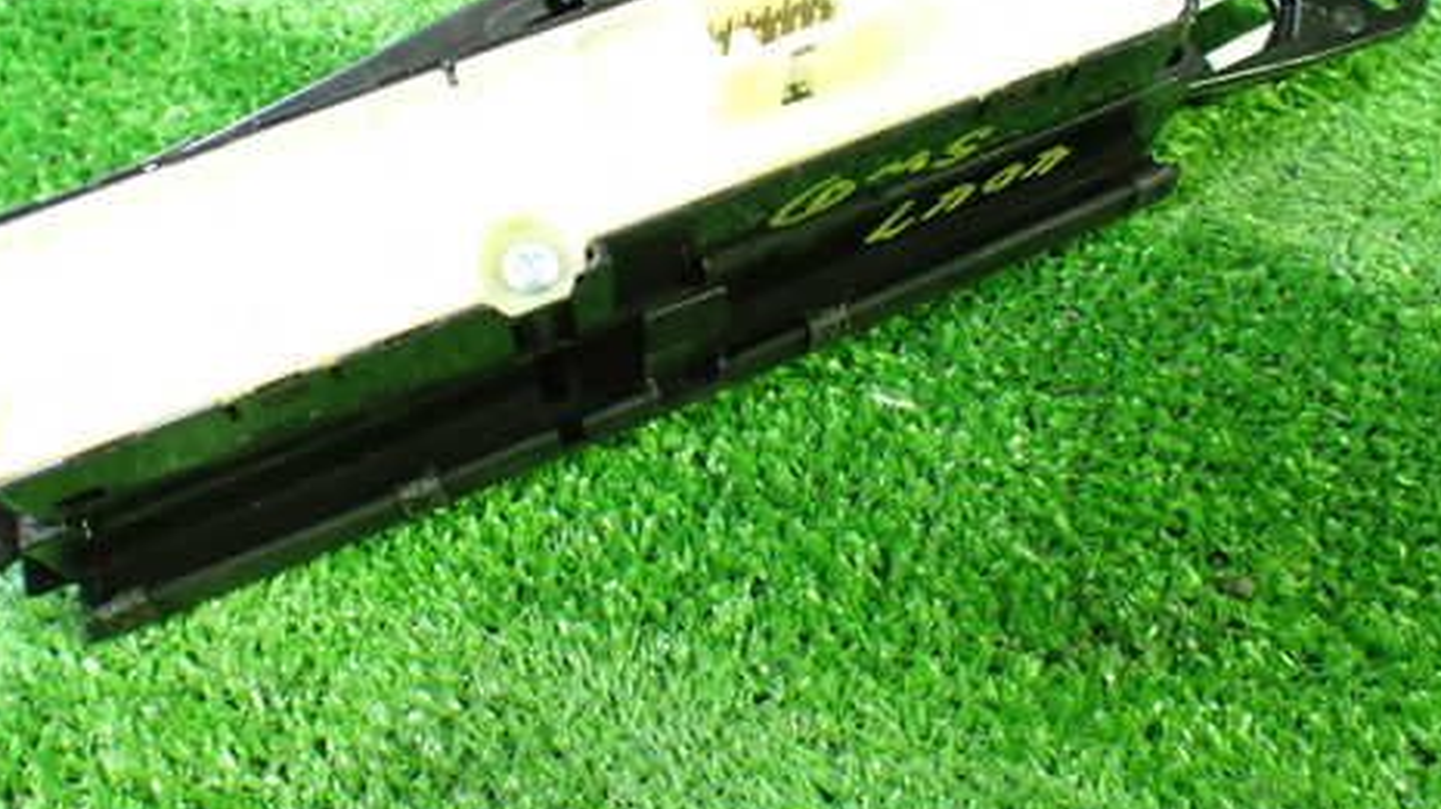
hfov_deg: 45.4
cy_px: 257
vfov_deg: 26.3
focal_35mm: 45
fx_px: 1719
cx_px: 645
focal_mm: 5.79
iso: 800
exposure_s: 1/30
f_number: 2.4
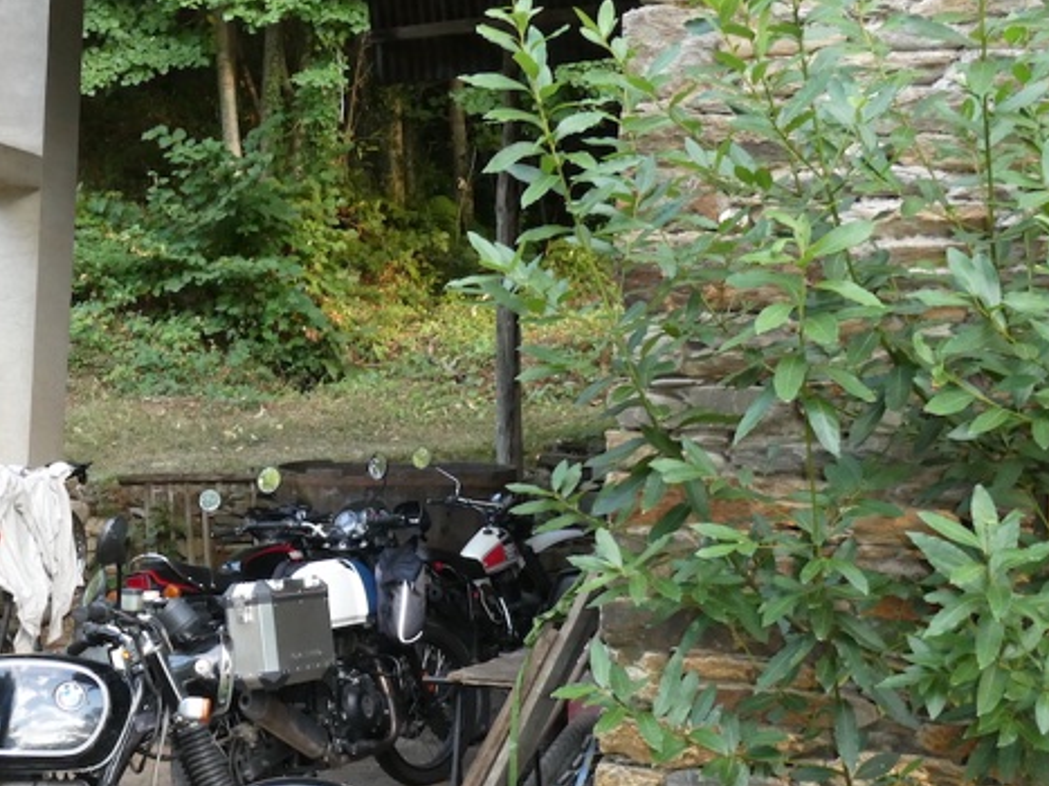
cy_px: 481
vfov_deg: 24.4
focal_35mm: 60
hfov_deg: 31.6
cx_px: 249
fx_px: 1818
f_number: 3.7
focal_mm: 6.3
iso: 320
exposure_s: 1/60
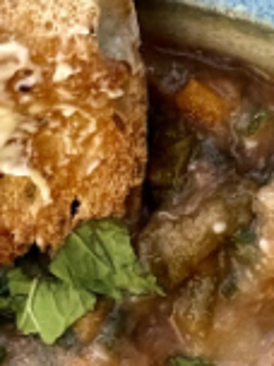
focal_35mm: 284
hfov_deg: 5.2
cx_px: 403
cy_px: 190
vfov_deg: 7.0
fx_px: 2997
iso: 64
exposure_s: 1/625
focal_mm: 6.8
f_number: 1.8
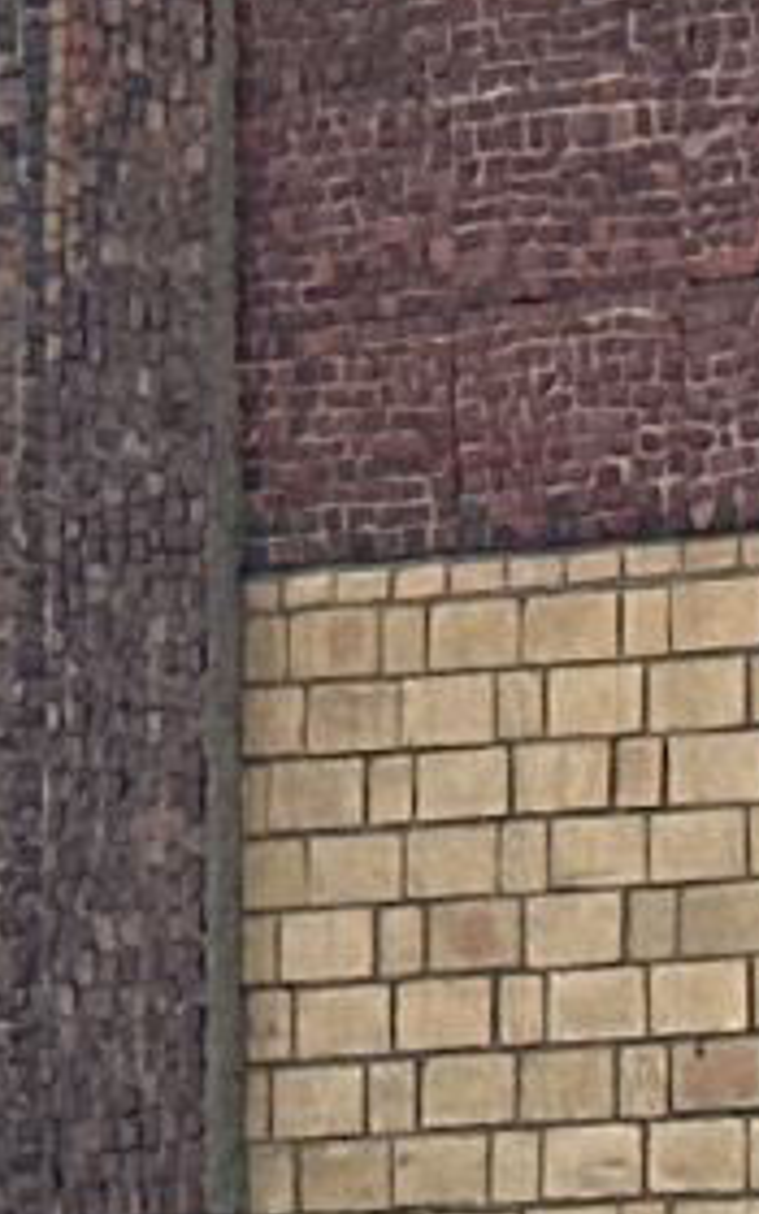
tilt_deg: +16.8
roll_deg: -2.6
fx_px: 12047
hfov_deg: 3.6
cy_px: -1526
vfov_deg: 5.6
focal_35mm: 364
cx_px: -1154
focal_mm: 6.86
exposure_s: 1/6623
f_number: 1.78
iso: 64
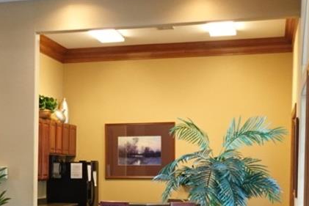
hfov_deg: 25.3
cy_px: 181
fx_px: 653
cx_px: -2
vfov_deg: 17.7
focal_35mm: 76
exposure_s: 1/80
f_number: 2
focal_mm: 7.6
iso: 500
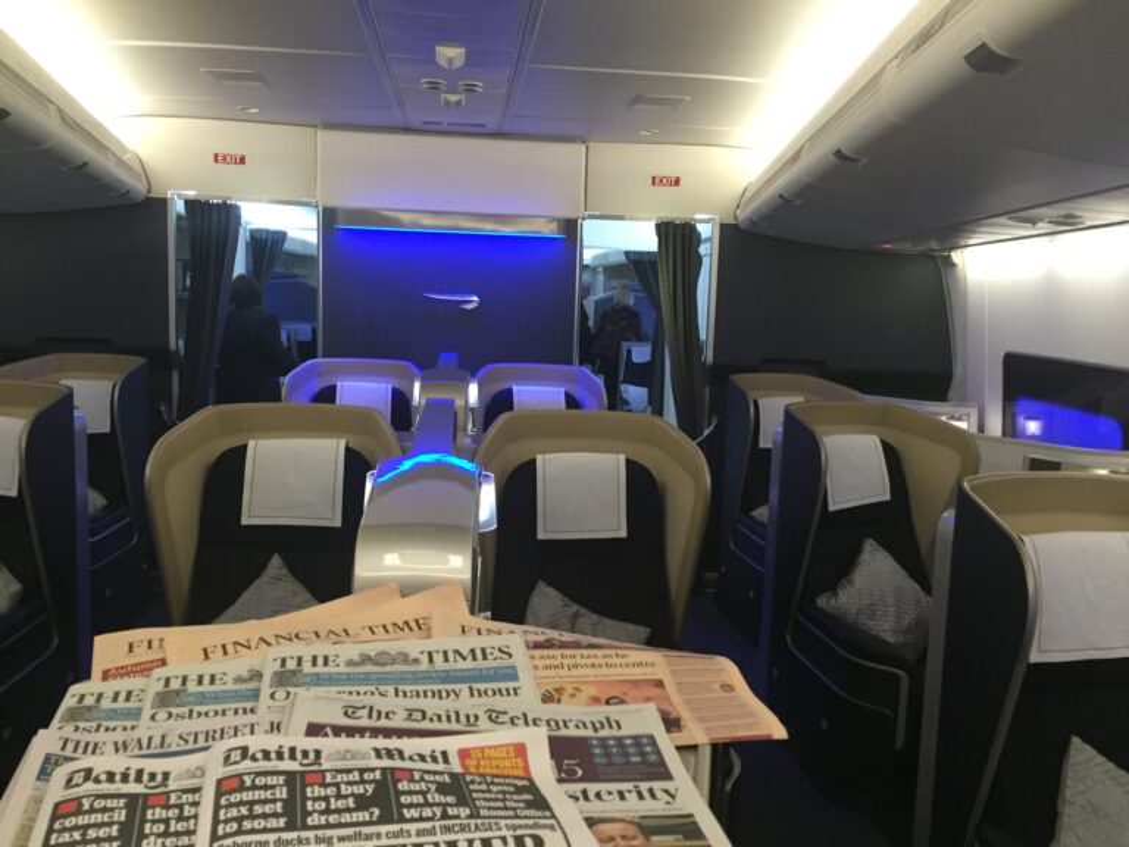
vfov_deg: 48.2
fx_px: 946
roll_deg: -1.5
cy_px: 424
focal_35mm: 29
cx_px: 564
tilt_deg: -9.9
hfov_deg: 61.7
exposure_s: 1/33
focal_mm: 4.15
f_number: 2.2
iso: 250
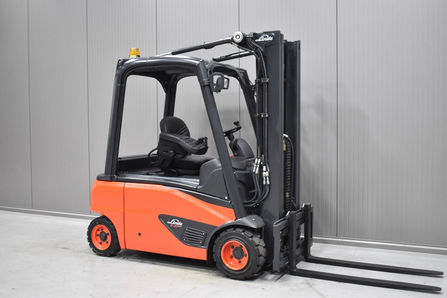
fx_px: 484
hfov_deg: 49.6
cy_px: 149
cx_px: 224
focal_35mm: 39
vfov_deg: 34.2
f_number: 4
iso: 1600
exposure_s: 1/40
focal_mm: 26
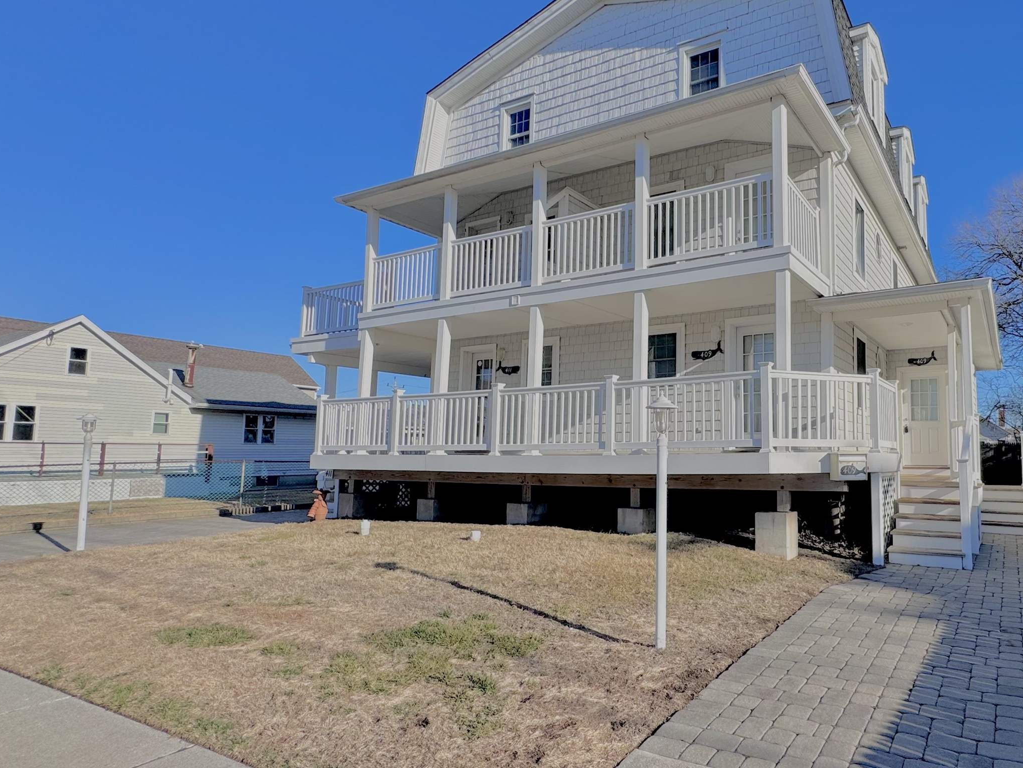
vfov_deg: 63.4
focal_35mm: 21
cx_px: 712
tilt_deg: +4.6
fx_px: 621
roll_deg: +0.3
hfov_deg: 75.5
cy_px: 400
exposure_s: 1/3106
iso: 50
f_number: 2.2
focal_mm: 2.22
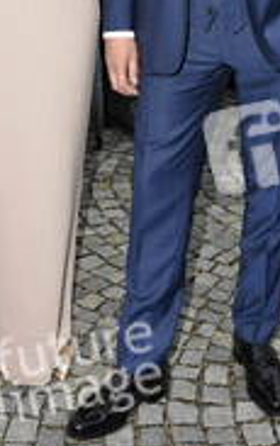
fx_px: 973
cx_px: 107
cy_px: 15
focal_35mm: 80
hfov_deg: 16.4
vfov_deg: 24.8
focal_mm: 24
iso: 400
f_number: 5.6
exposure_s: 1/60
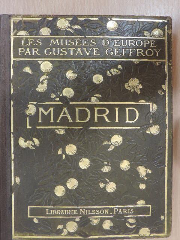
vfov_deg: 46.8
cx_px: 90
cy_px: 120
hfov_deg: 36.0
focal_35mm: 40
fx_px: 277
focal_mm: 7.1
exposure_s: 1/15
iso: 400
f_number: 3.7
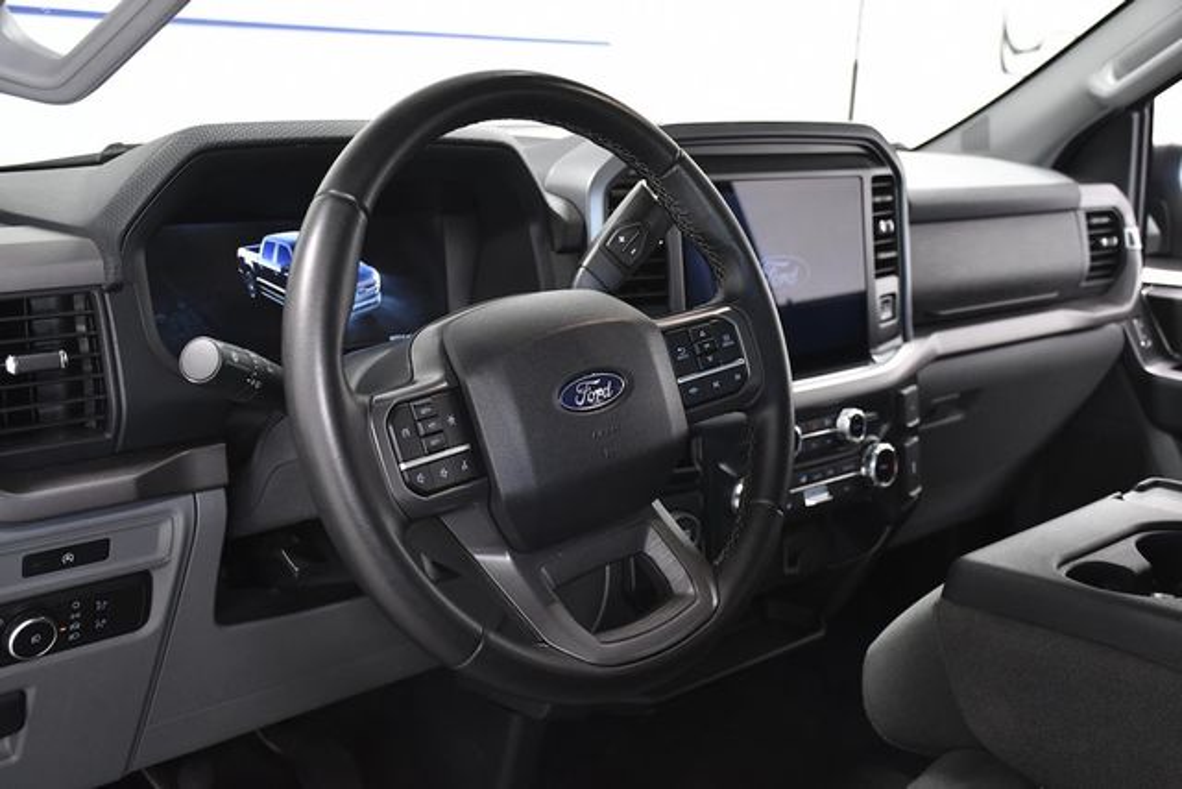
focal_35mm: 40
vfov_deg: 33.4
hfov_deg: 48.4
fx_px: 1314
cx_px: 591
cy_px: 394
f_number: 4
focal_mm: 27
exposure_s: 1/160
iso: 2500
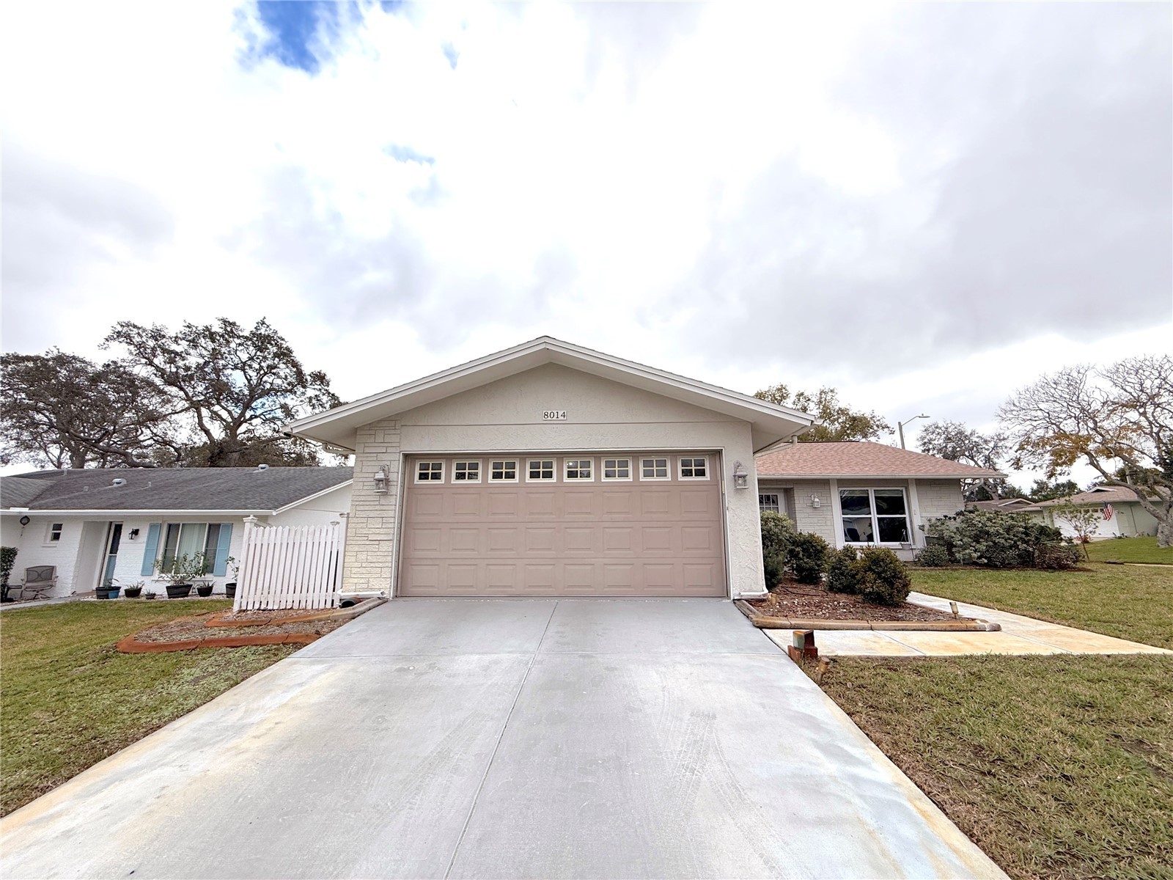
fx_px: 474
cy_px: 440
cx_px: 586
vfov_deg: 85.7
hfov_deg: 102.1
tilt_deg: +11.0
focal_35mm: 14
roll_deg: -0.7
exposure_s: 1/1848
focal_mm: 2.22
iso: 50
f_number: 2.2
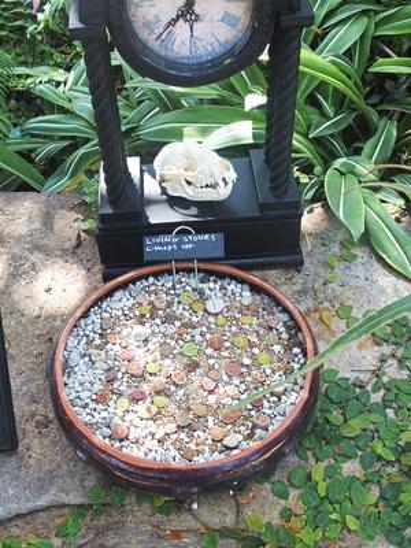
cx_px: 206
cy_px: 274
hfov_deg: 34.3
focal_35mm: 42
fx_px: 665
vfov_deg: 44.8
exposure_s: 1/80
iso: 200
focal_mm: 9
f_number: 2.8
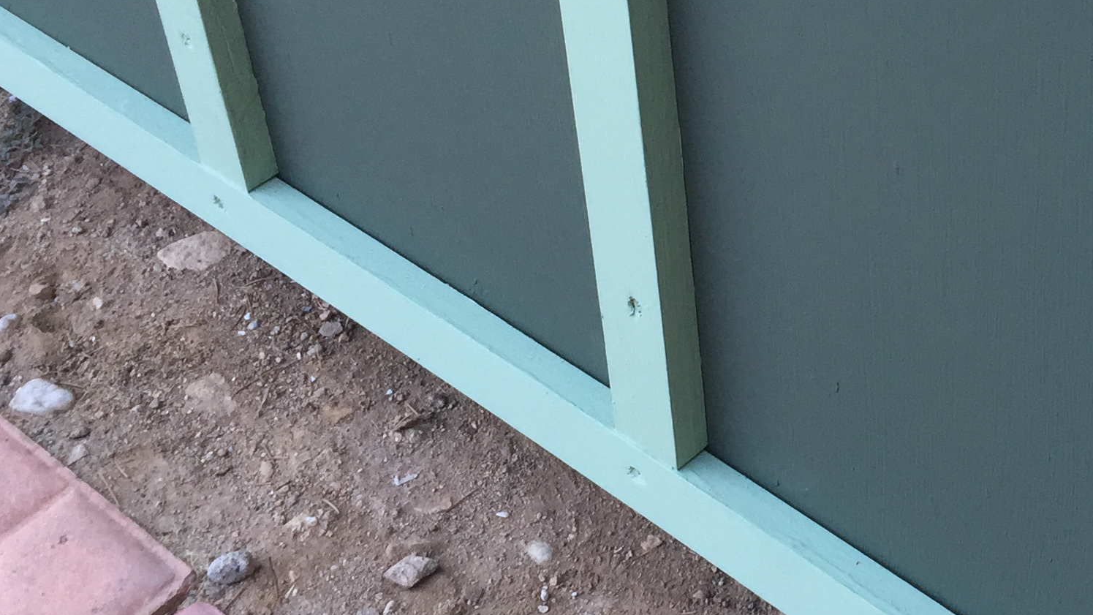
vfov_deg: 17.2
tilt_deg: -34.3
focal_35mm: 69
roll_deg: -0.4
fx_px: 2000
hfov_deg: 29.5
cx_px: 946
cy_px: 43
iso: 50
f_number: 2.2
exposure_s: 1/120
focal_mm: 4.15
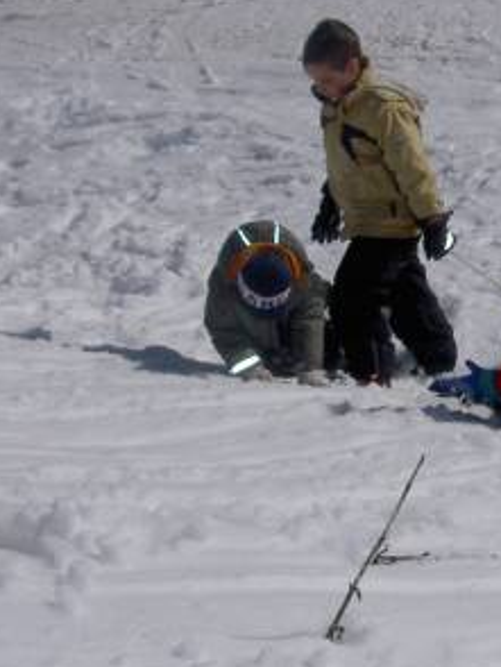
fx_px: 2043
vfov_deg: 18.5
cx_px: 453
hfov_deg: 13.9
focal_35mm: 106
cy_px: 234
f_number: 4.7
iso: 100
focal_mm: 8
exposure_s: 1/2000
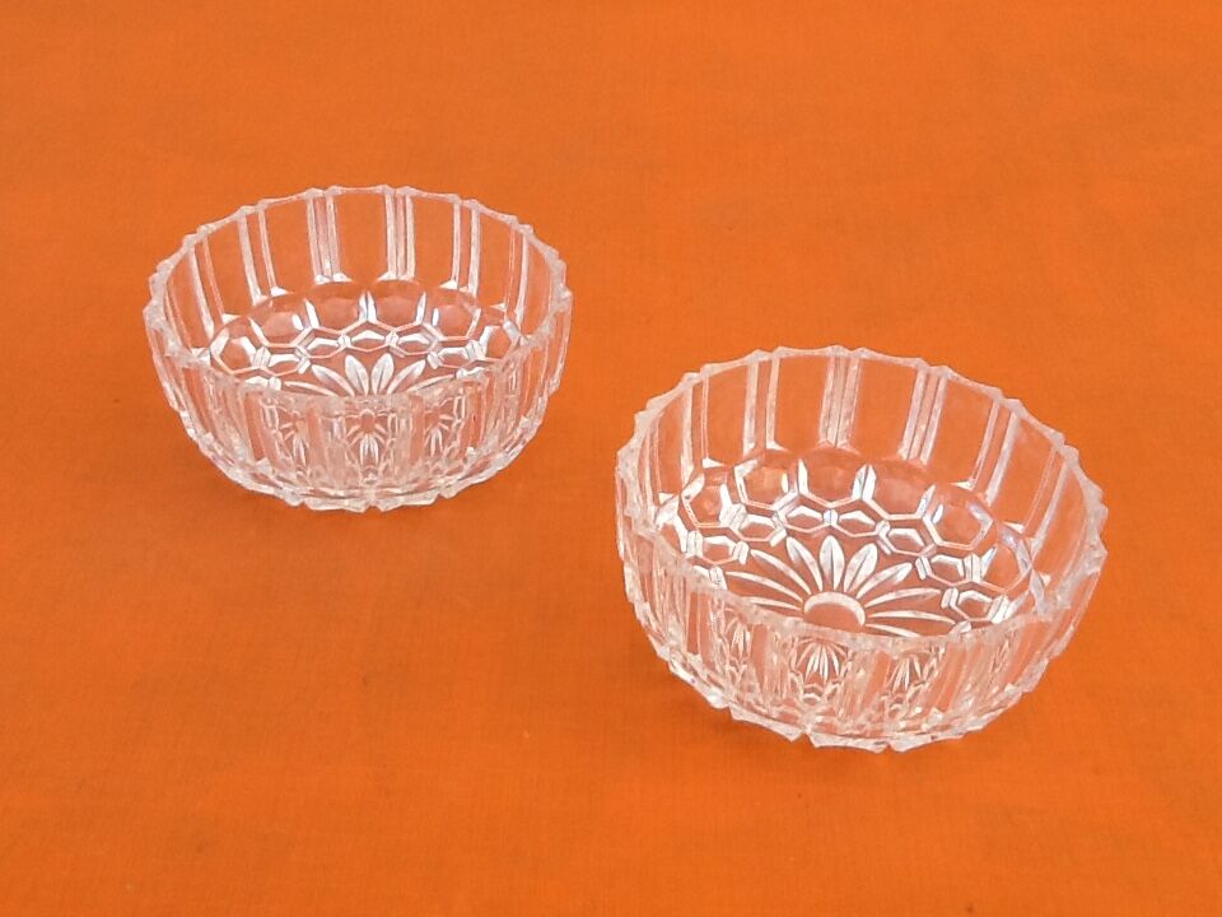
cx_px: 611
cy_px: 458
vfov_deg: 32.9
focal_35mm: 44
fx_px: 1553
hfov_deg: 42.9
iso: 40
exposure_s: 1/223
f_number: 2.4
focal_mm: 2.03
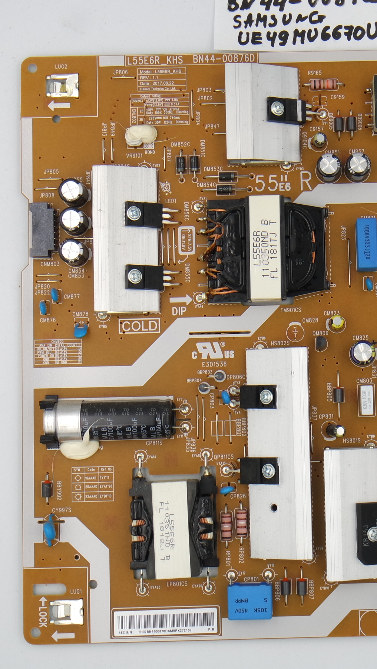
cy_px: 309
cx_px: 349
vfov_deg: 30.6
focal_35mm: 69
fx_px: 1226
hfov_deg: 17.2
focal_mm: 15
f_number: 5
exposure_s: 1/100
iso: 160
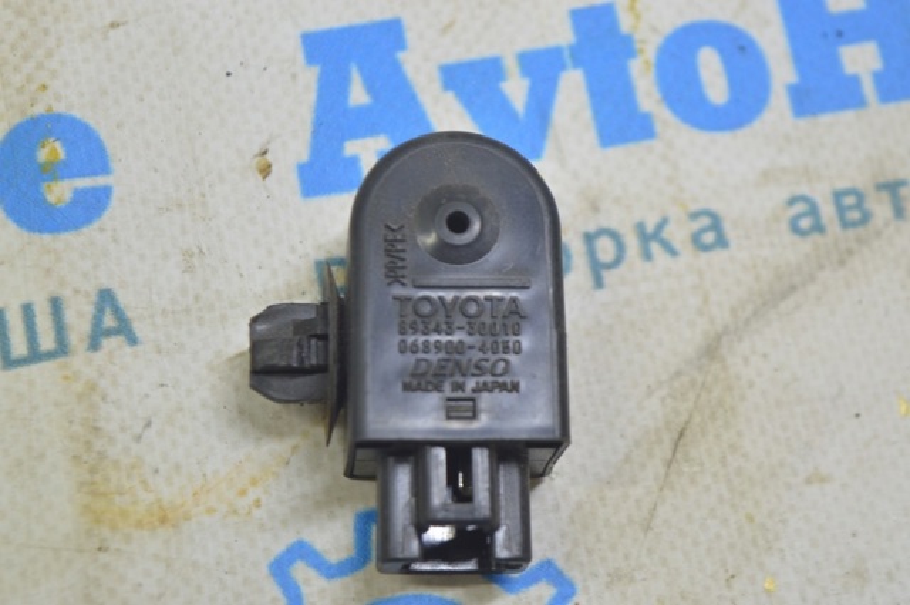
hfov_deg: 24.6
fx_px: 2083
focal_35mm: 82
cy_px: 302
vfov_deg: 16.5
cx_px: 455
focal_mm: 55
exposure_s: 1/20
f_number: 5.6
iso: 400
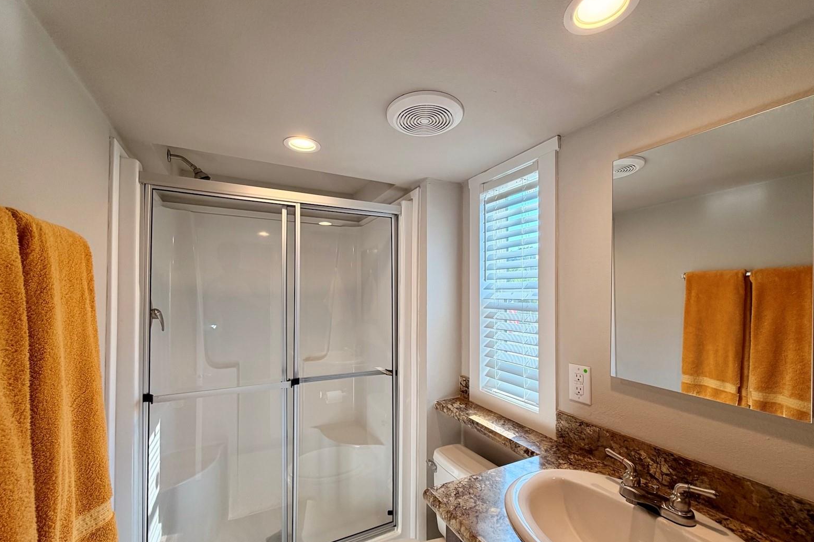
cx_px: 405
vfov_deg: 77.2
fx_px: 339
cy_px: 290
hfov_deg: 100.4
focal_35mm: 15
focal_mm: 2.22
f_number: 2.2
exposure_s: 1/120
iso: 80
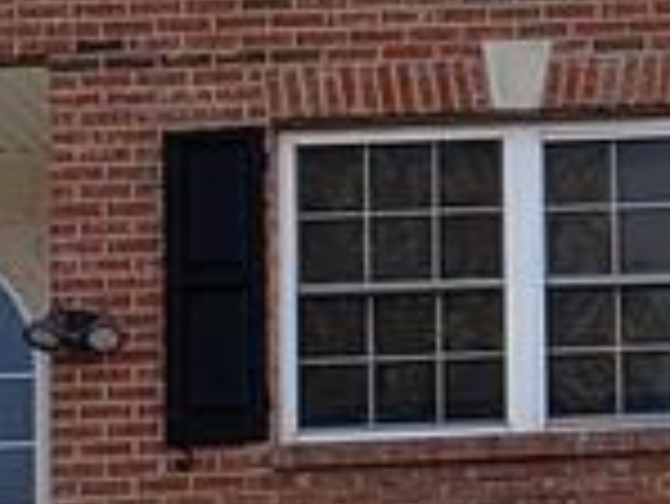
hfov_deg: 9.9
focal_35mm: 179
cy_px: 477
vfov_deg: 8.3
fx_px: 3467
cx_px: 1533
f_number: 2.4
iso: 50
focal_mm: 4.3
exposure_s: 1/947
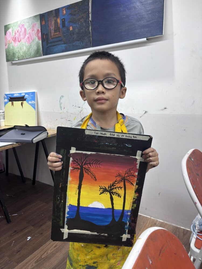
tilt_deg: -10.5
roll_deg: +1.5
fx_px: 202
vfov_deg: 67.3
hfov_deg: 53.1
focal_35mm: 26
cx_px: 101
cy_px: 134
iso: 50
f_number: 1.6
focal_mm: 5.96
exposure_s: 1/100
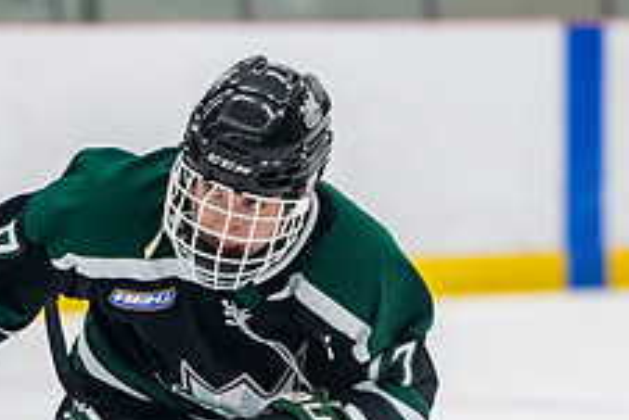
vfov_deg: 2.1
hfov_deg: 3.1
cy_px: 607
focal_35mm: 663
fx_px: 11591
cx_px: 316
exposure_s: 1/640
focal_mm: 185
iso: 3200
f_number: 3.2
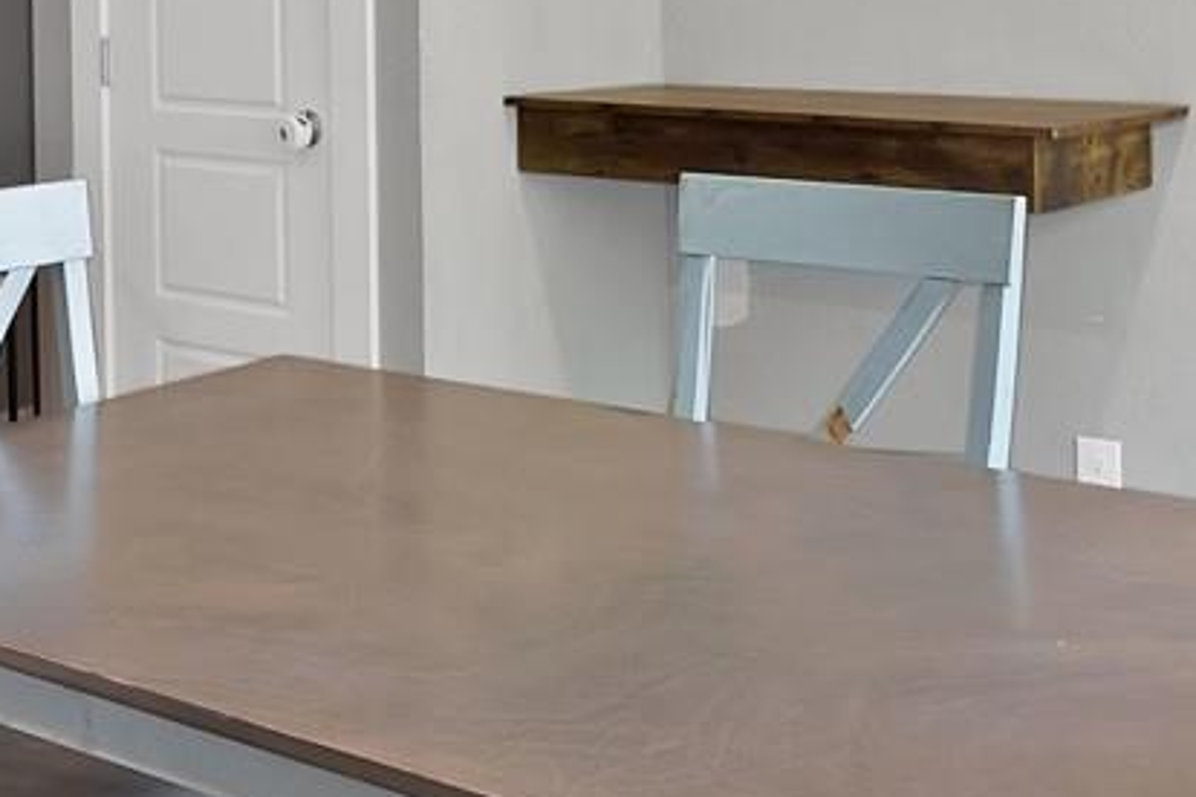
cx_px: 549
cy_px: -30
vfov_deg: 22.3
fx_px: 1927
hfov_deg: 34.5
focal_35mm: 58
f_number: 9
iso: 640
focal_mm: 12
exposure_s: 1/4
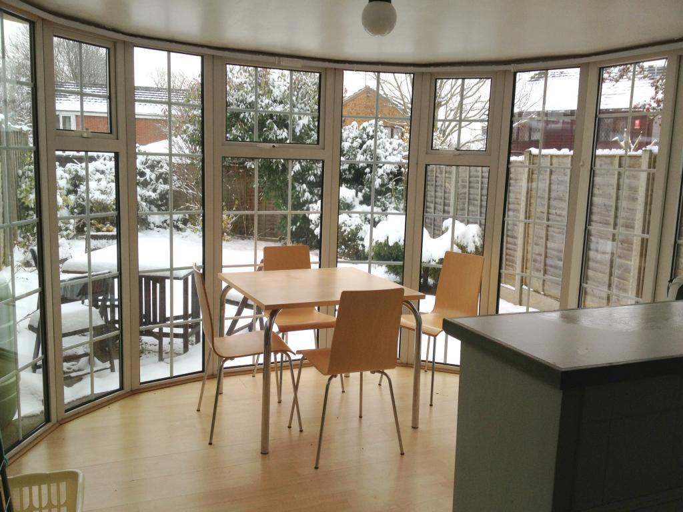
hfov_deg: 52.6
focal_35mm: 35
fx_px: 691
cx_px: 342
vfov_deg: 40.7
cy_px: 256
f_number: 2.4
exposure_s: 1/150
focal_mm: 4.28
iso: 50
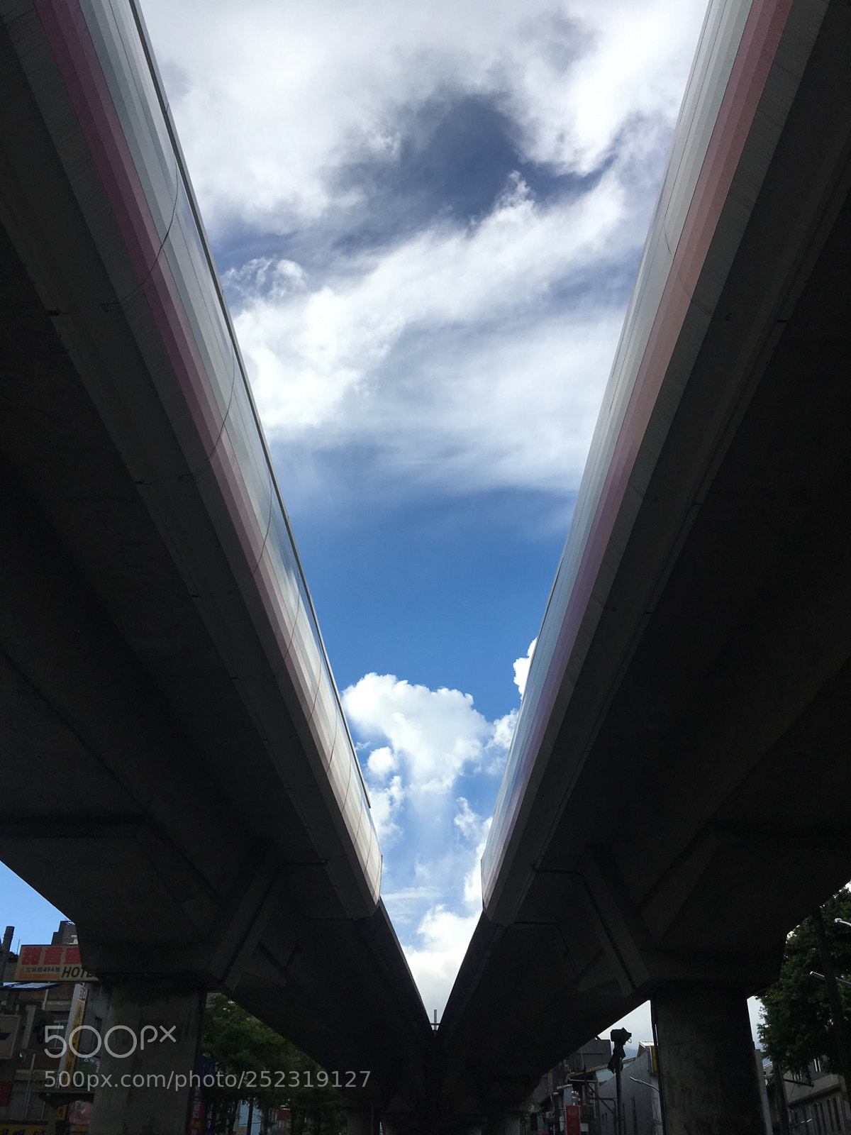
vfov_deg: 61.7
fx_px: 951
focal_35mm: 29
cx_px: 426
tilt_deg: +30.7
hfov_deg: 48.2
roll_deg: -0.5
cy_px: 568
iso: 25
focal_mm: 4.15
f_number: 2.2
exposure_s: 1/2137
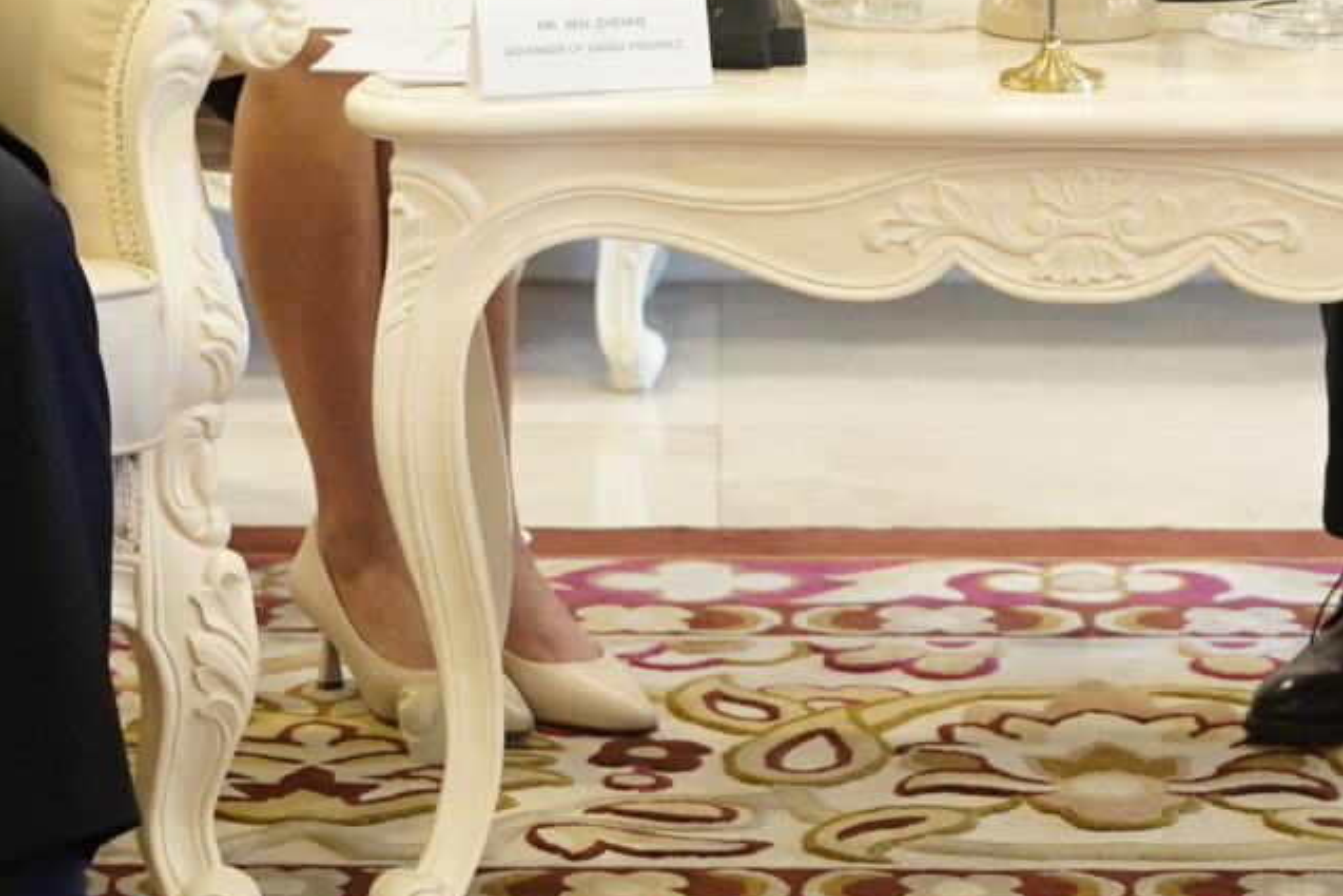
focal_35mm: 197
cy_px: -343
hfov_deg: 10.4
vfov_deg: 6.9
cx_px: 909
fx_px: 7350
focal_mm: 49
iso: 2000
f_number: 2.8
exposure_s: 1/250
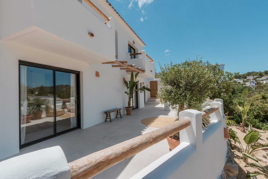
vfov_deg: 73.8
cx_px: 134
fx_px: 119
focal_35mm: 16
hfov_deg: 96.7
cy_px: 90
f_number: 22
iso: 500
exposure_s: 1/250
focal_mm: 16
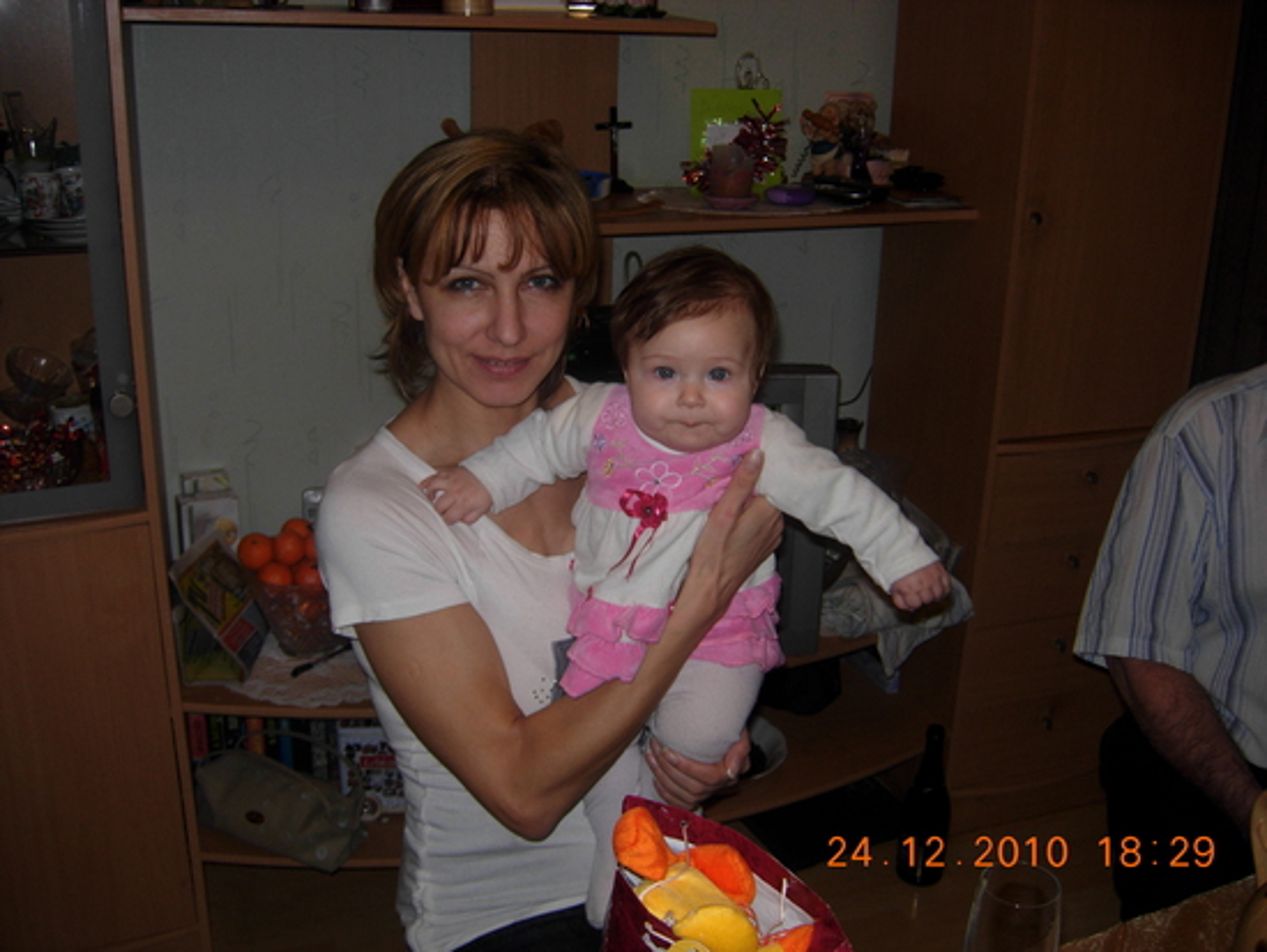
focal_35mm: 36
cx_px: 634
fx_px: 1318
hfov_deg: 51.3
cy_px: 476
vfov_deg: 39.7
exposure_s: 1/45.2
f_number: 2.7
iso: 50
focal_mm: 7.5
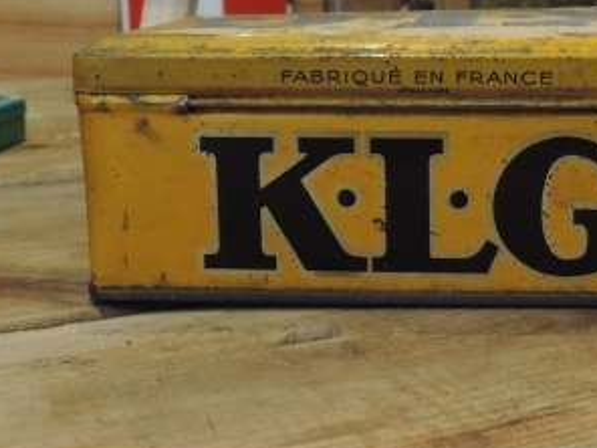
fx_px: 1156
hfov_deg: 28.8
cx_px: 389
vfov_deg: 21.5
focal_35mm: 67
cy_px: 61
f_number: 3.6
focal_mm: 5.8
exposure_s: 1/25
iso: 400
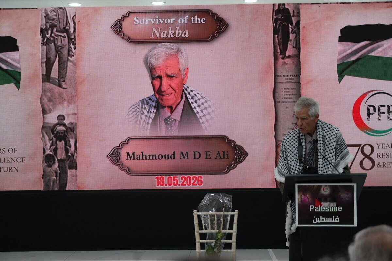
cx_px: 196
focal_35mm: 54
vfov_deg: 25.1
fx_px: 588
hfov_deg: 36.9
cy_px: 130
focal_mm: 54
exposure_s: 1/160
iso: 320
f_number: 4
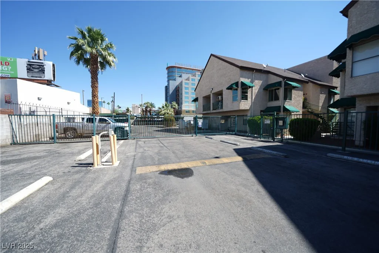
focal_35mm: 12
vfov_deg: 90.0
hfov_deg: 112.6
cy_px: 126
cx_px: 190
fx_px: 126
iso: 50
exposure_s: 1/125
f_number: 6.3
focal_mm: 12
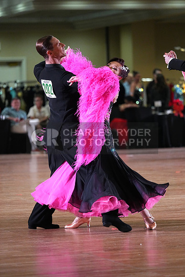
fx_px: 1541
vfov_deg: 10.3
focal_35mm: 200
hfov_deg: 6.9
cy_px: 138
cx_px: 92
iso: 6400
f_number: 4
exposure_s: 1/400
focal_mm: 200
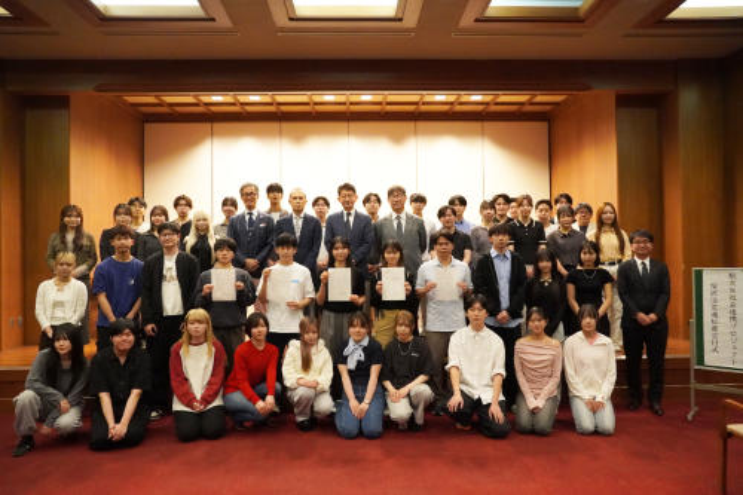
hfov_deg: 67.4
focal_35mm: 27
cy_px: 248
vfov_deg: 47.9
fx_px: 557
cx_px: 372
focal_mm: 18
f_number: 4
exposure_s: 1/160
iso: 5000
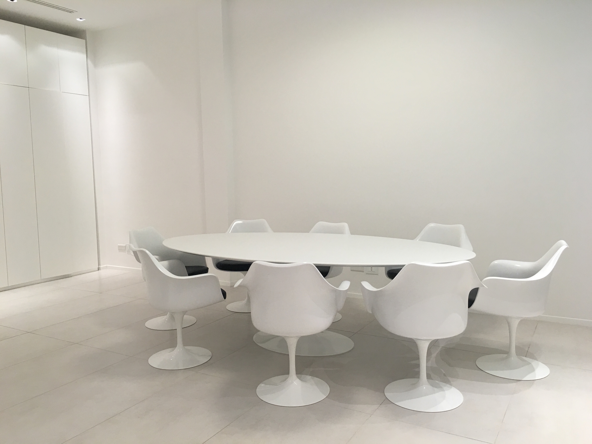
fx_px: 496
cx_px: 296
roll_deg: +0.7
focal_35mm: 29
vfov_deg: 48.2
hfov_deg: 61.7
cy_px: 222
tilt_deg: -5.0
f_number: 2.2
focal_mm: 4.15
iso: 40
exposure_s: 1/33
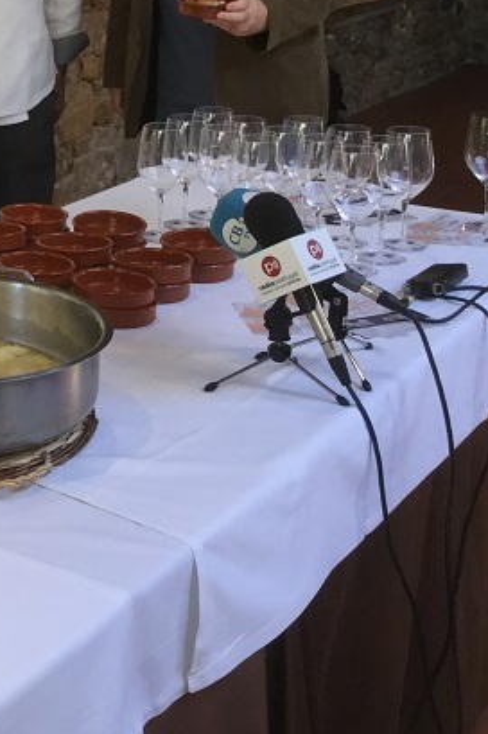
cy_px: 134
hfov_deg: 17.2
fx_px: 1446
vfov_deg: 27.8
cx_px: -253
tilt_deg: -12.8
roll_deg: -0.2
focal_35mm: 71
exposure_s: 1/33
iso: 64
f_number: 2.4
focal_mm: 3.3
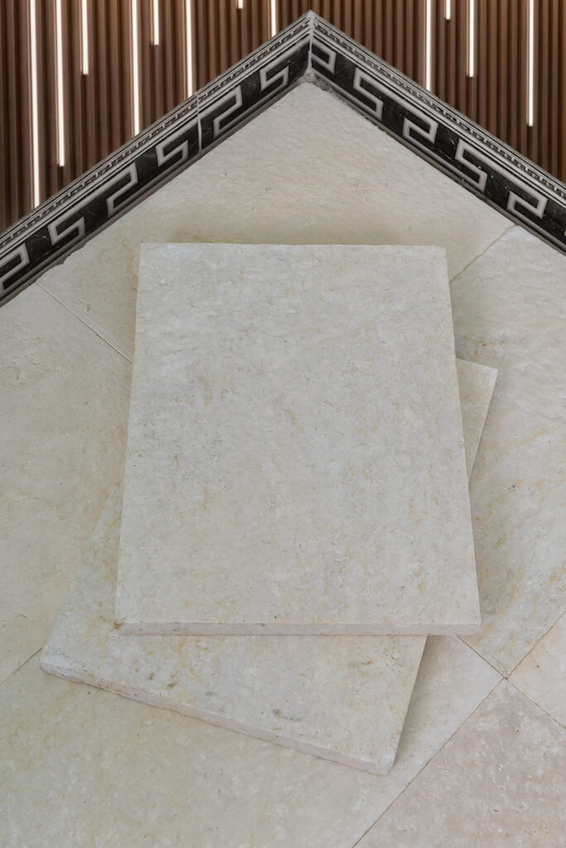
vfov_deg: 55.8
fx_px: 801
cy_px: 424
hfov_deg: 38.9
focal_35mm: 34
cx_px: 283
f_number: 5
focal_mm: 34
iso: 125
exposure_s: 1/125
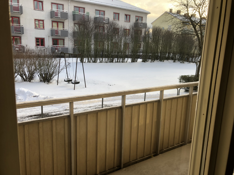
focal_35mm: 28
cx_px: 117
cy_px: 88
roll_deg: -2.2
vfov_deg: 49.7
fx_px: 189
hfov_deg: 63.4
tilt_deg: -11.4
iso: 20
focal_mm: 3.99
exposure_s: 1/204
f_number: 1.8
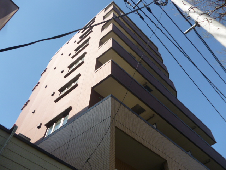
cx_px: 113
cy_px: 85
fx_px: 183
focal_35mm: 28
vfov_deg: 49.7
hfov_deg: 63.4
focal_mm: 5
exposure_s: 1/80
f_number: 9
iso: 100
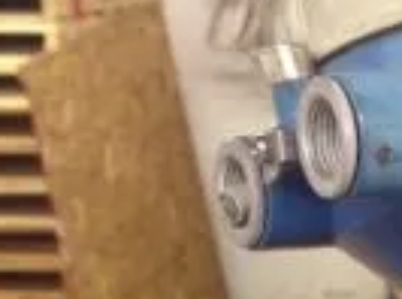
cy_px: 607
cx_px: 611
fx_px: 1957
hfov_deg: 11.2
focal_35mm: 169
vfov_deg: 8.3
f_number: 2.4
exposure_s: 1/20
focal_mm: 4.28
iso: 160
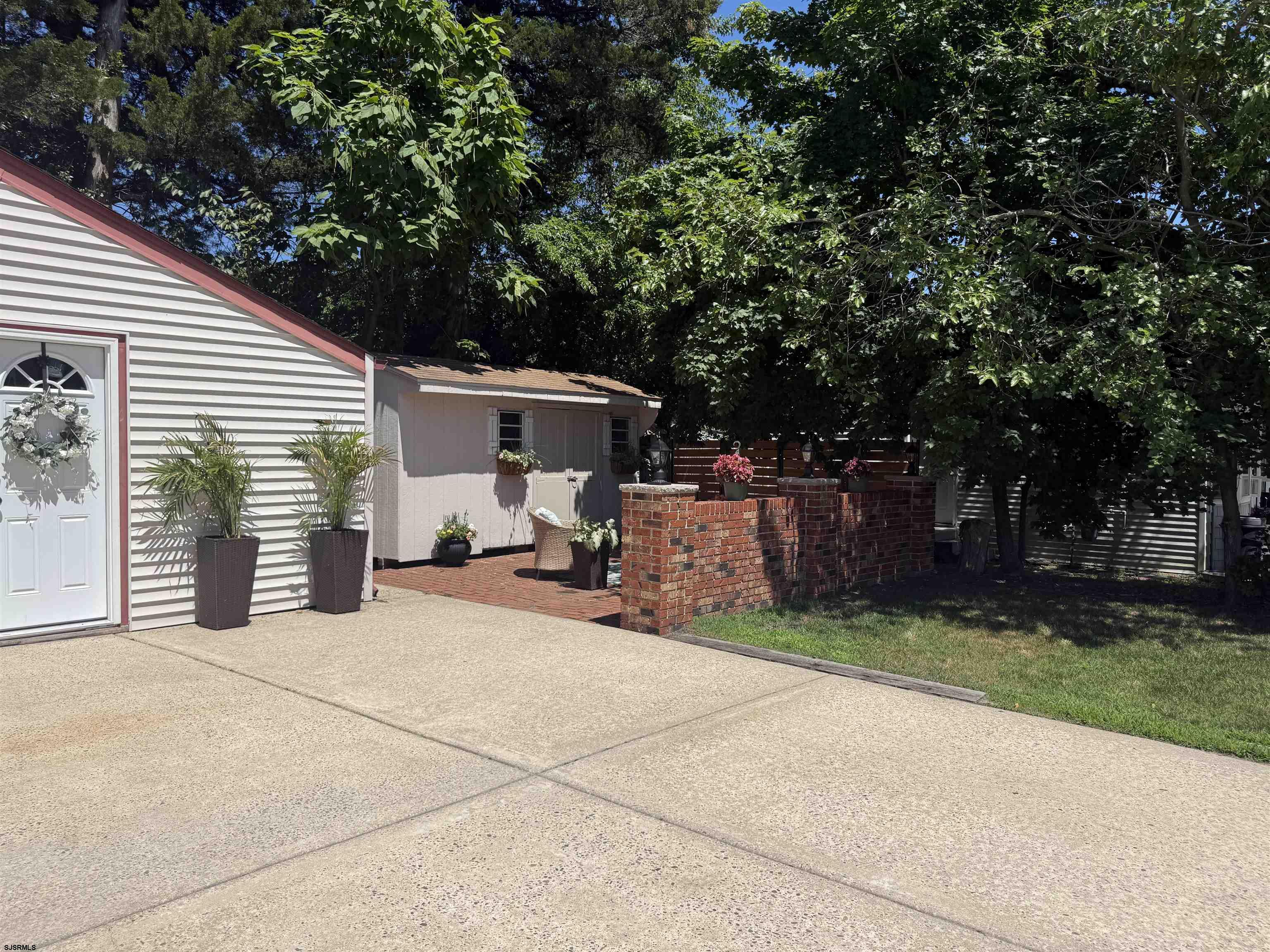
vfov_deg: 56.8
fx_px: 881
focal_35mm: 24
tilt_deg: -0.9
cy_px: 476
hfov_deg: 71.6
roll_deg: -0.9
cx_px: 635
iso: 80
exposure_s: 1/6711
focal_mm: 6.76
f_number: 1.78
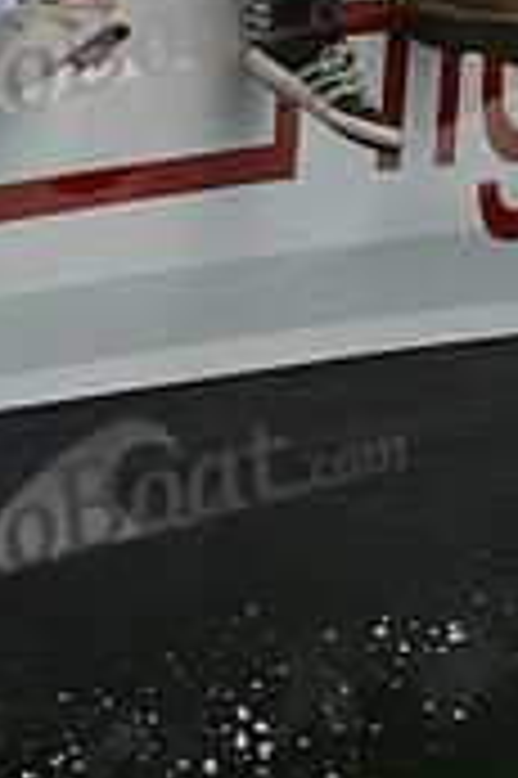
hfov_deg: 2.0
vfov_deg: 3.1
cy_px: -238
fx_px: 14510
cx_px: 642
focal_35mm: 671
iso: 200
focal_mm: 200
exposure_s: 1/800
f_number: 6.3
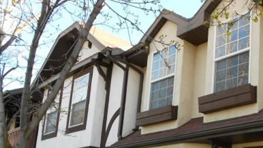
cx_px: 202
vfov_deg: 24.5
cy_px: 138
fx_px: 328
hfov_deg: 42.2
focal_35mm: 47
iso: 80
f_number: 3.2
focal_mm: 4.6
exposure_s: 1/125
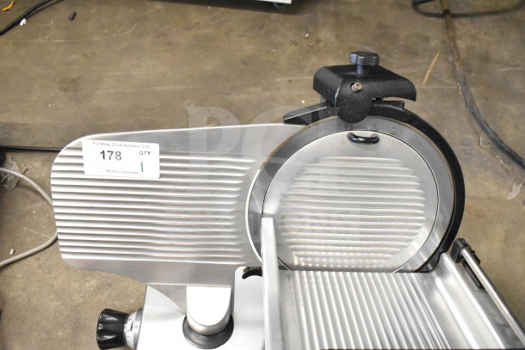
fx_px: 481
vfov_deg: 40.0
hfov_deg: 57.2
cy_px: 175
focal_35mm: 33
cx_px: 262
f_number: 4.5
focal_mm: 22
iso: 6400
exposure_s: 1/80
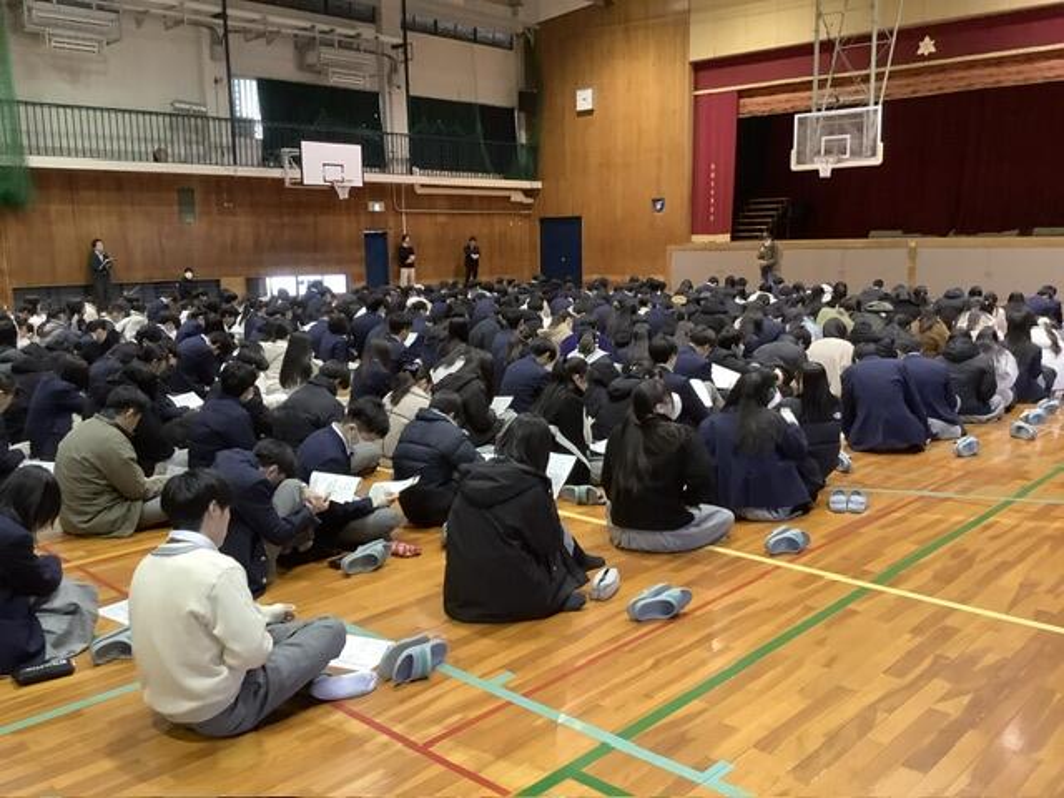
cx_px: 532
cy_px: 399
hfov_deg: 58.4
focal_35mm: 31
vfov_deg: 45.4
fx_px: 953
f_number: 2.4
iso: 320
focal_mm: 3.3
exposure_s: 1/40
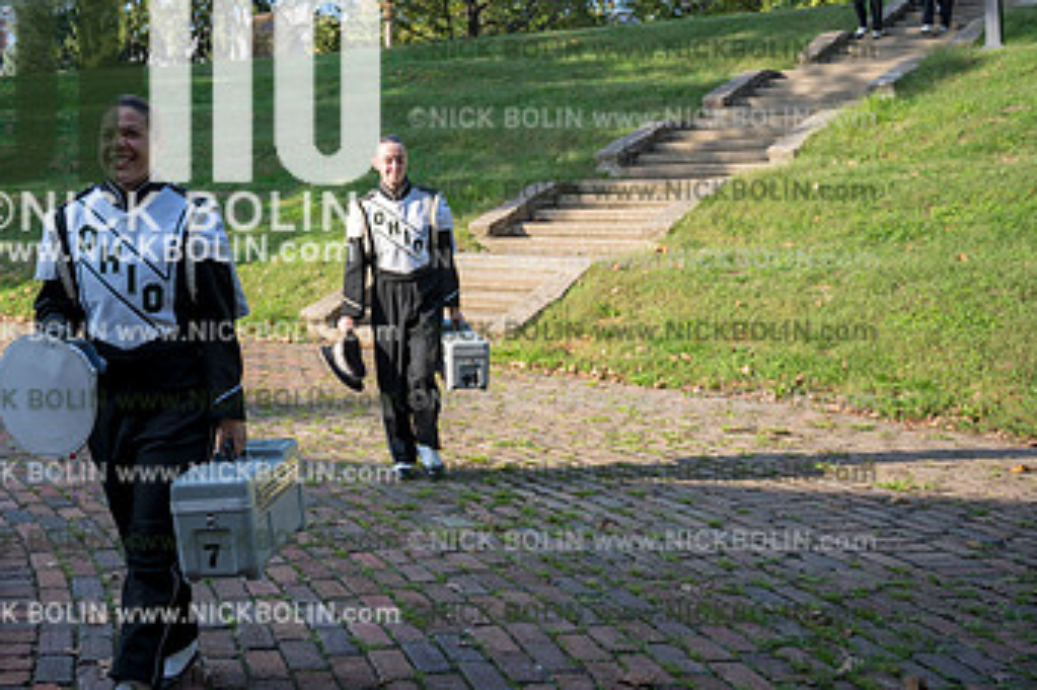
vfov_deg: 28.5
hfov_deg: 40.5
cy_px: 120
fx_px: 1324
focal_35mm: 46
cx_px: 164
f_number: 4
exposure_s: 1/500
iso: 125
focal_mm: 27
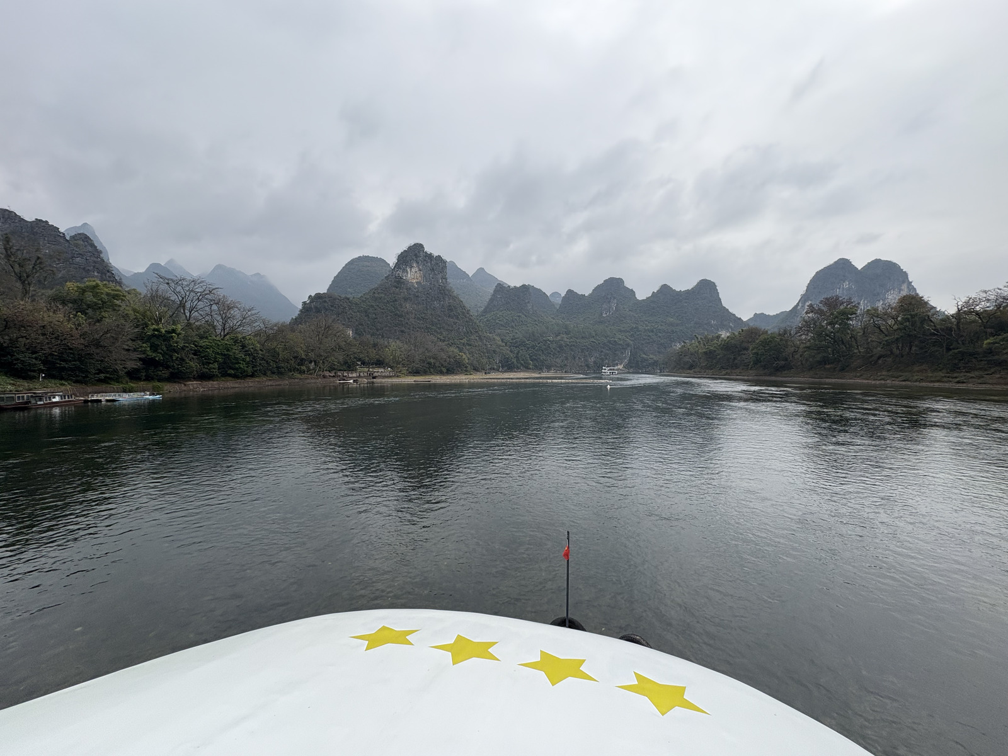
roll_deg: +0.6
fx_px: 408
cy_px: 378
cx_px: 504
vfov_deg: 85.7
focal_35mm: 14
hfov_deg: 102.1
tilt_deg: -0.9
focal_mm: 2.22
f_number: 2.2
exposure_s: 1/749
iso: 40
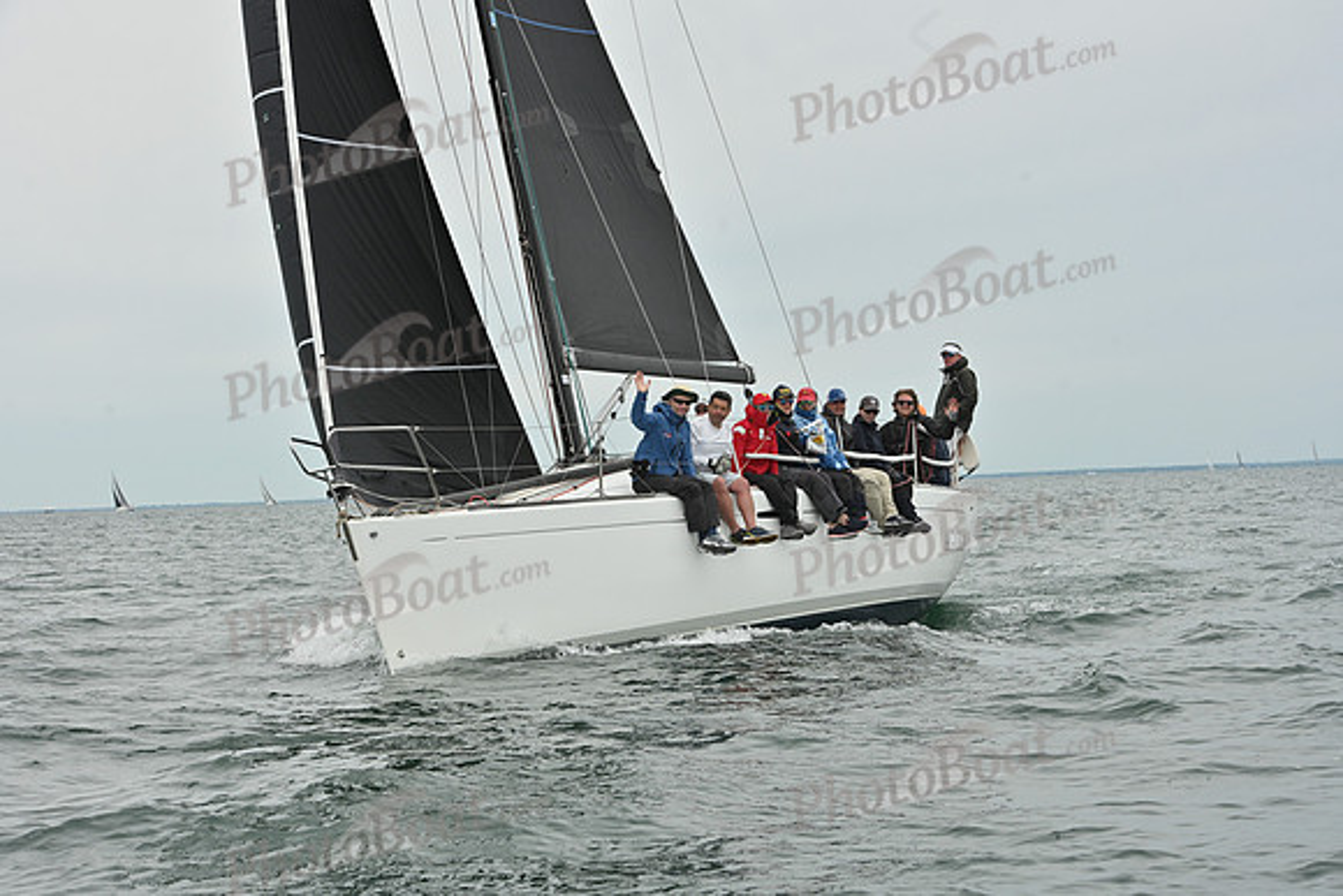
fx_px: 3172
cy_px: 448
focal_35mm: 85
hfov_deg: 23.9
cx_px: 672
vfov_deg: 16.1
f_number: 10
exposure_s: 1/1000
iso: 320
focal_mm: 85
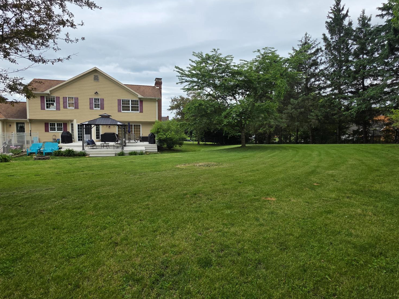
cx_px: 209
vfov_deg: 71.6
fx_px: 207
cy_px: 148
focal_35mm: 18
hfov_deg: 87.7
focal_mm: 2.2
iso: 40
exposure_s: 1/1318
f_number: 1.9
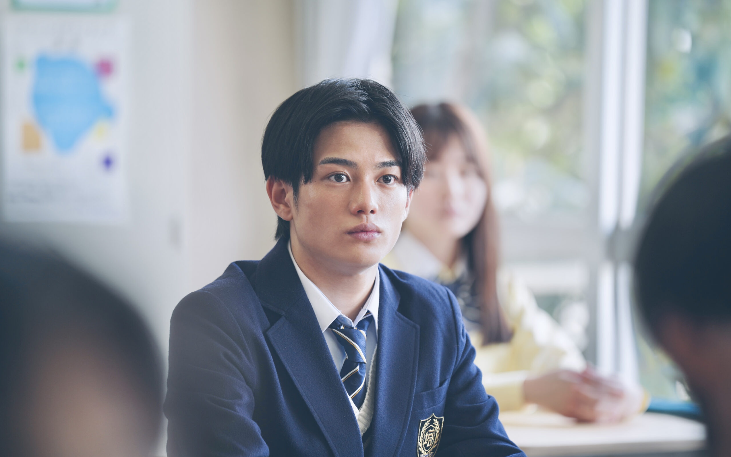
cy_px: 238
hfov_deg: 10.2
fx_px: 4084
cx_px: 367
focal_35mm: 205
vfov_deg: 6.4
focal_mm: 200
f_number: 2.8
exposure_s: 1/100
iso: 100
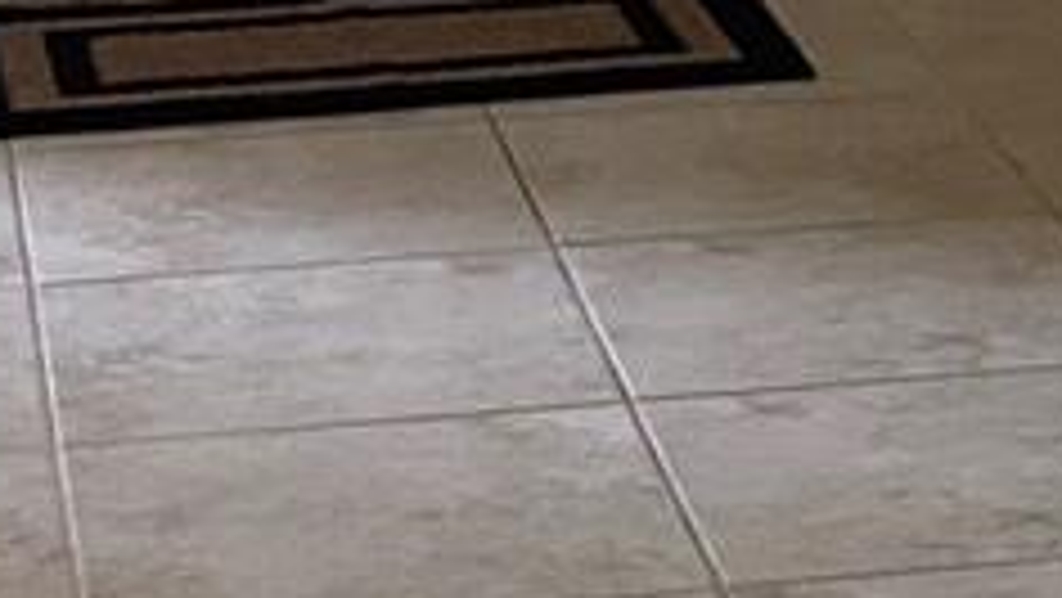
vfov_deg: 5.6
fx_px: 5409
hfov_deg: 11.0
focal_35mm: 192
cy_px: -1727
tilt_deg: +4.2
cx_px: 1305
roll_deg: -0.2
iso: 250
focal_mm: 4.25
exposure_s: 1/60
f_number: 1.8
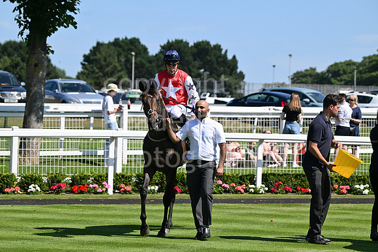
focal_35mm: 155
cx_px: 189
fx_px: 1628
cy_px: 126
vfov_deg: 8.9
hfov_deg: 13.2
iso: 400
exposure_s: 1/2500
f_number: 5.6
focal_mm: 155
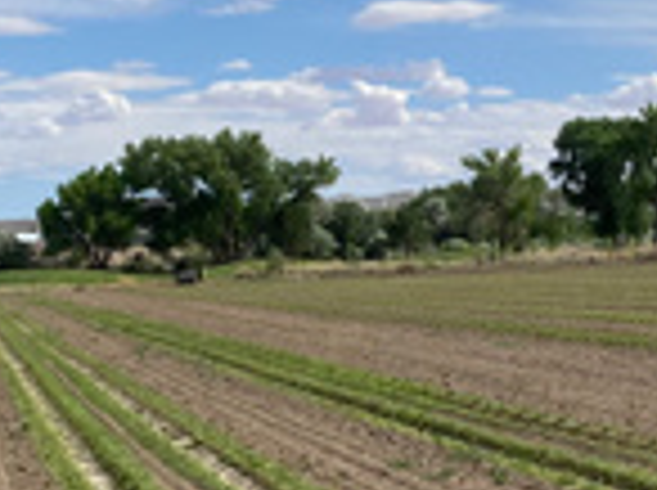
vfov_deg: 12.9
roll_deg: +3.1
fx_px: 2160
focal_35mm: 114
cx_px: 720
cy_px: 306
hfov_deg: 16.8
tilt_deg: -1.0
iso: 32
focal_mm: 4.25
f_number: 1.8
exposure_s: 1/5747
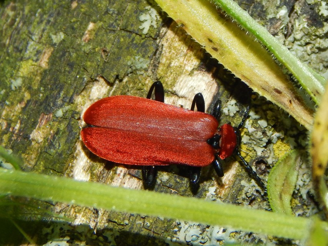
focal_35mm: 160
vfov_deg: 9.3
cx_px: 164
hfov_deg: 12.3
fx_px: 1516
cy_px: 123
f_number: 10.1
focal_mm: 28.7
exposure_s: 1/30
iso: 200
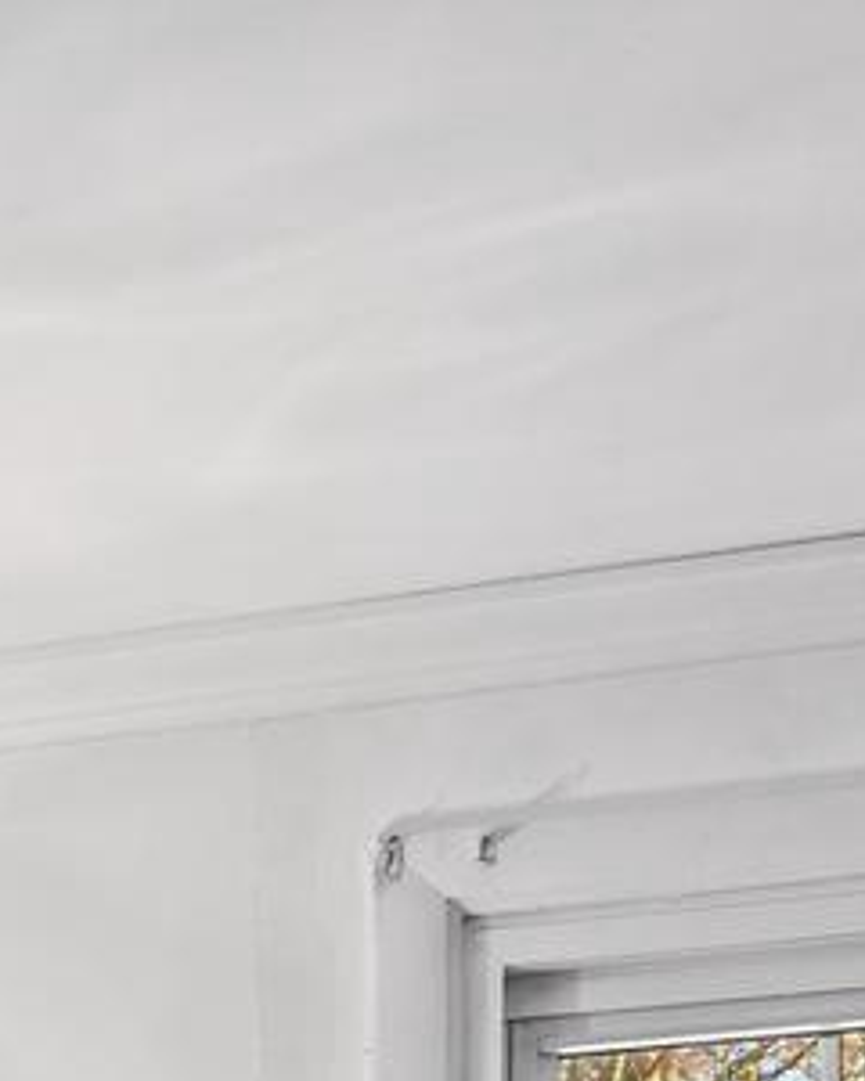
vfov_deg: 15.2
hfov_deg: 10.5
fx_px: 3488
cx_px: -1654
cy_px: 1940
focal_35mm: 109
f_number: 8
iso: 200
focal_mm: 17
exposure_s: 2.5
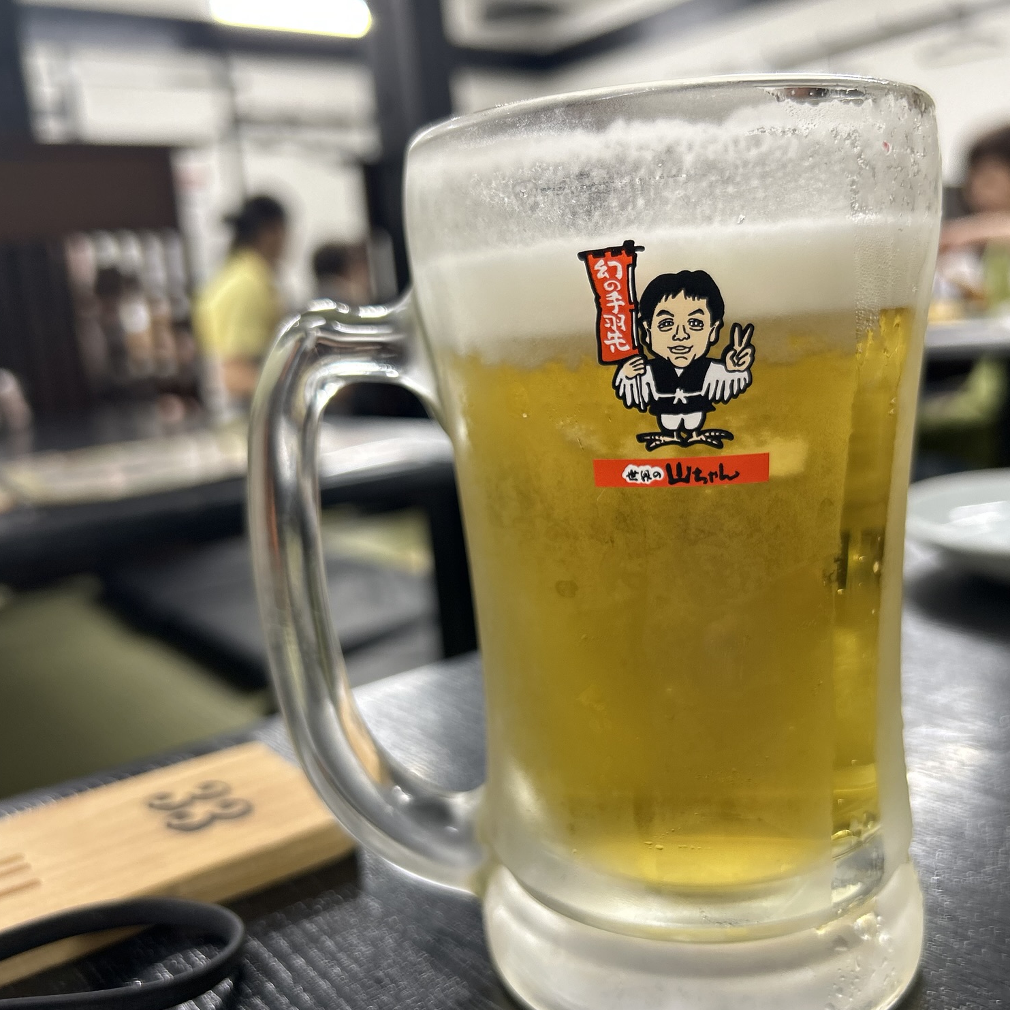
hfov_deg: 52.5
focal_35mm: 31
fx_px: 1023
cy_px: 509
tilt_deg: -10.5
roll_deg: +4.9
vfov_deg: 52.5
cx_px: 509
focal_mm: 5.7
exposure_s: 1/60
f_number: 1.5
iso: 80
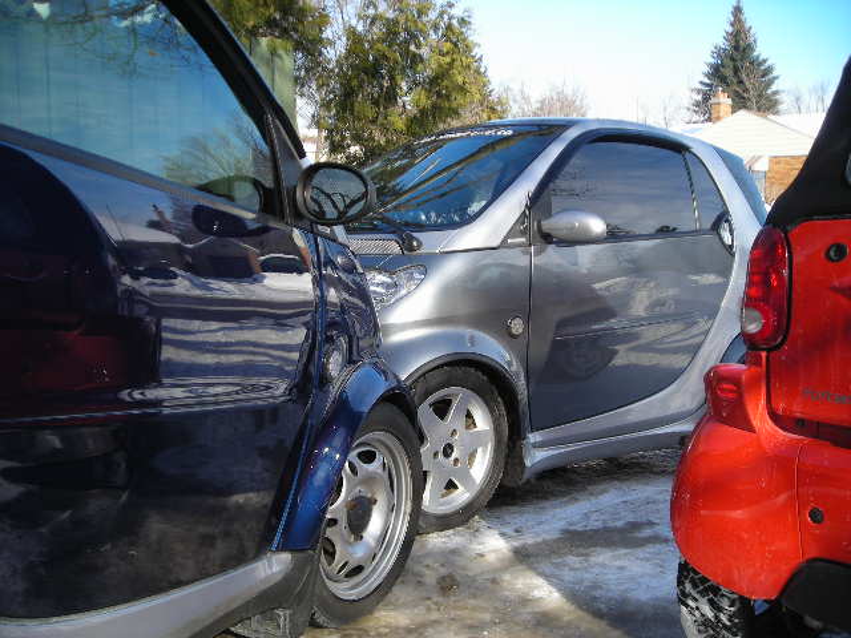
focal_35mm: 38
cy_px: 319
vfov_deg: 37.7
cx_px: 426
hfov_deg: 49.0
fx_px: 934
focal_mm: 6.3
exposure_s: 1/336
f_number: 3.2
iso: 50
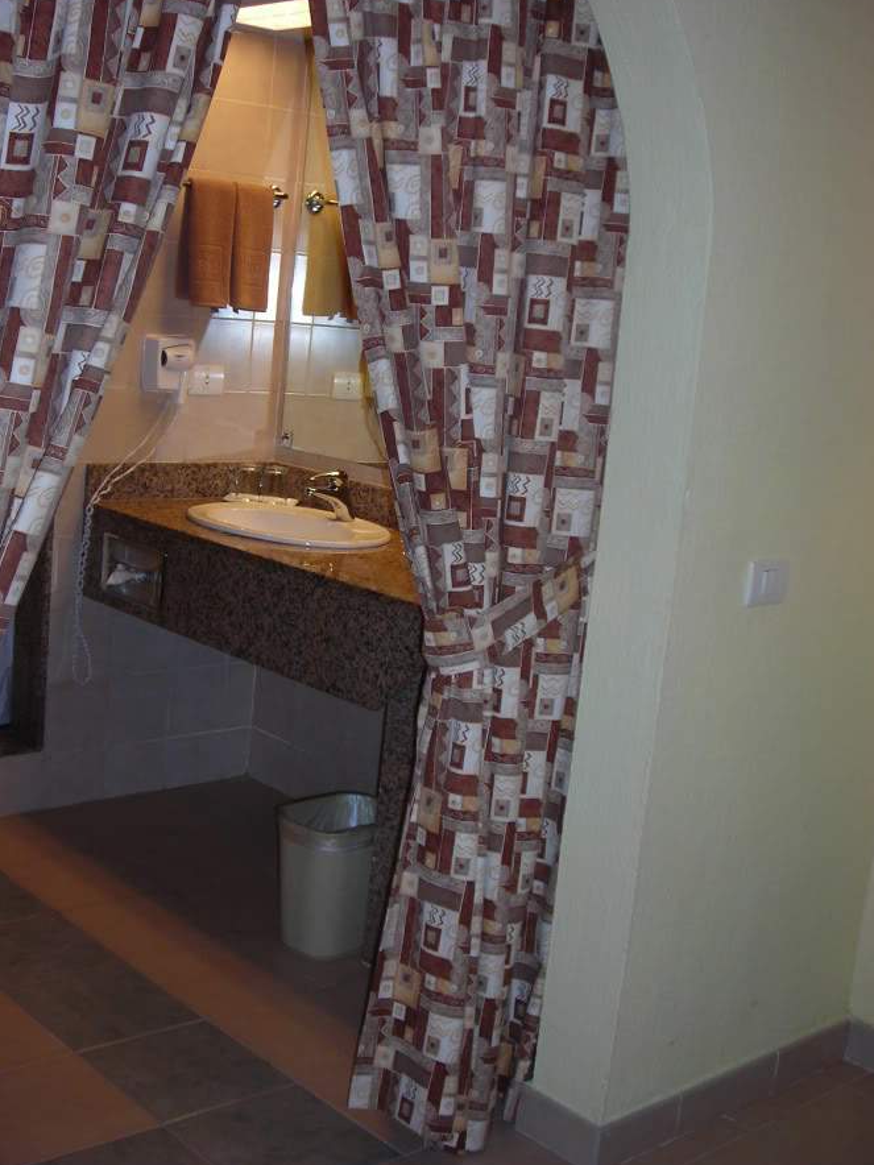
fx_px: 1481
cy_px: 551
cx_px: 399
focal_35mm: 44
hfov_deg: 32.9
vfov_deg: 42.9
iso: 76
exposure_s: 1/60.1
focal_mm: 6.3
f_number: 3.2
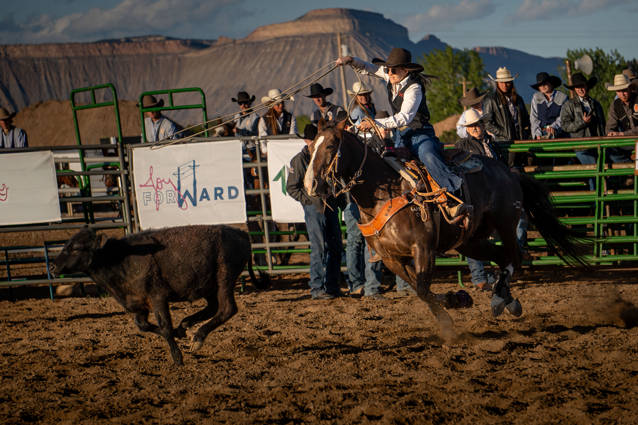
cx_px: 319
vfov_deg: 6.8
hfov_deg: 10.2
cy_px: 212
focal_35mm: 202
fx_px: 3580
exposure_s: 1/1250
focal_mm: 135
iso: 125
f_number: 5.6
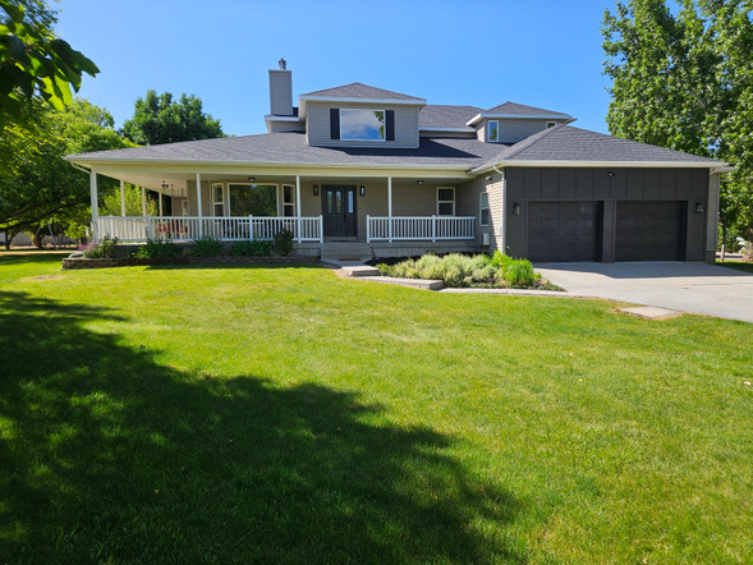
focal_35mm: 25
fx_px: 544
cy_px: 284
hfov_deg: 69.3
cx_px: 396
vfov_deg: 54.9
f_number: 1.8
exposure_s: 1/1350
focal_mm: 5.4
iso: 25
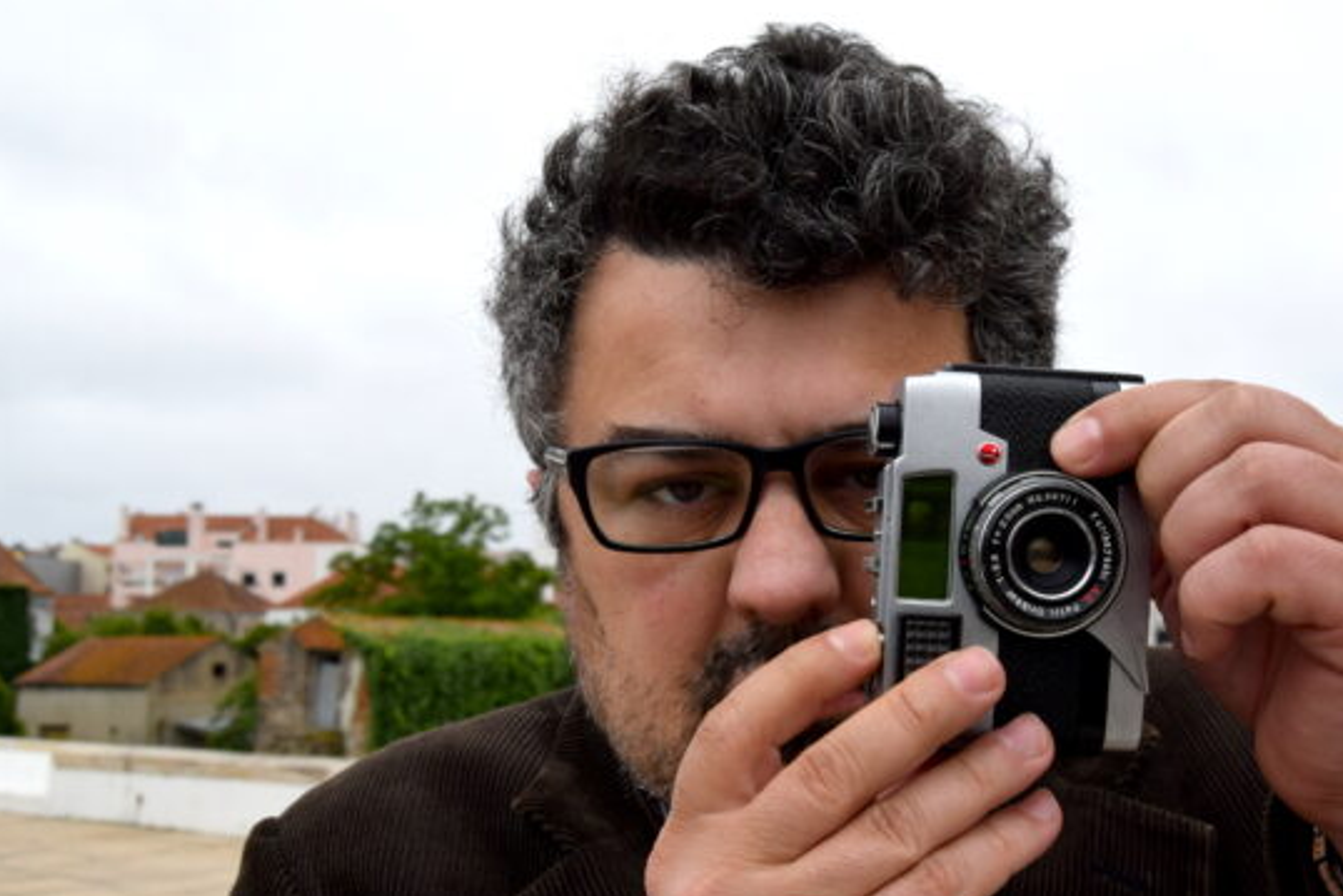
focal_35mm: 46
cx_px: 801
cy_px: 557
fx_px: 1716
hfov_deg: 42.5
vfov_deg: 29.2
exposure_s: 1/320
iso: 200
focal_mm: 22
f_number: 8
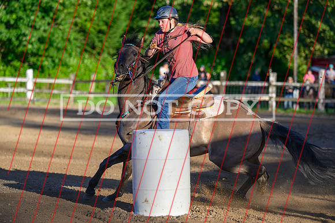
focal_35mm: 153
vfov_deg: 9.0
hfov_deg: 13.4
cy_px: 118
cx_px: 179
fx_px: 1427
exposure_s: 1/2500
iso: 320
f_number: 2.8
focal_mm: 125
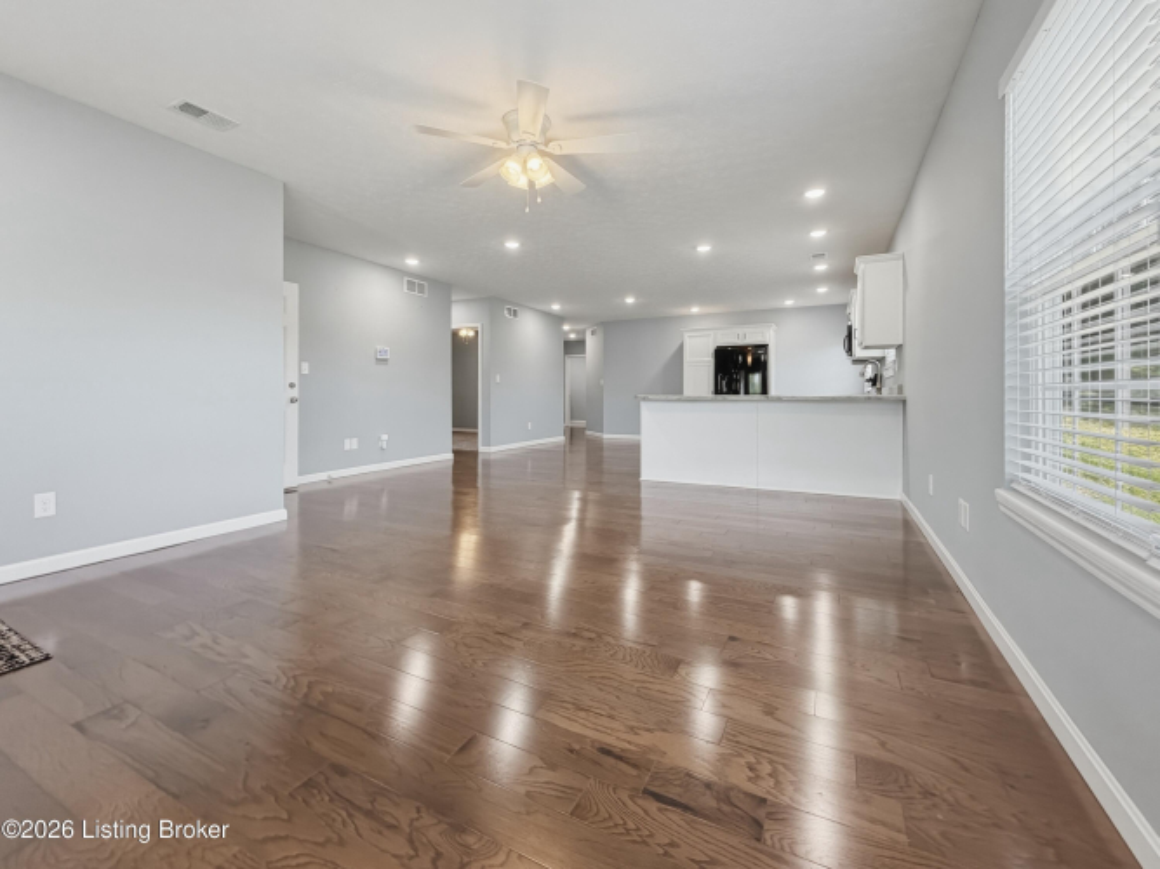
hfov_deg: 102.1
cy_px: 434
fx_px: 469
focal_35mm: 14
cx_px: 580
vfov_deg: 85.7
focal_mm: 2.2
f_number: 2.2
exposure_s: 1/120
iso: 250
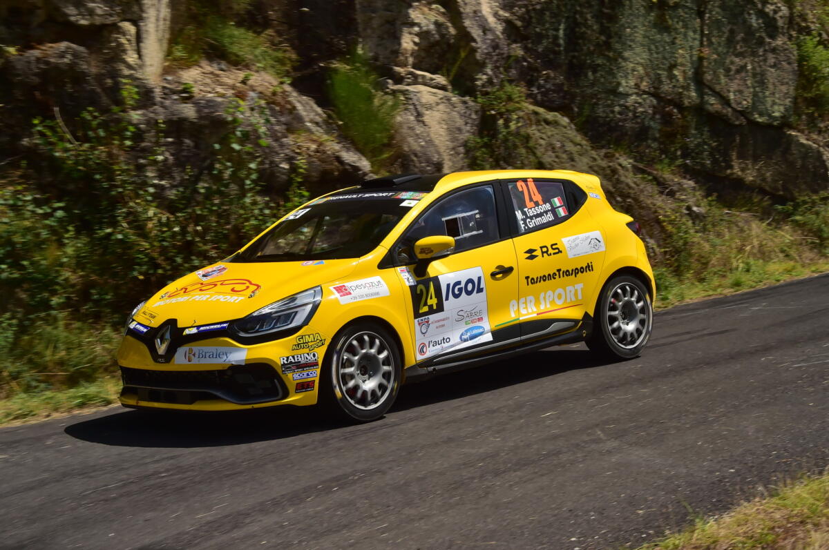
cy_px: 275
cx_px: 414
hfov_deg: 26.0
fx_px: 1794
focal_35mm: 78
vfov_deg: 17.4
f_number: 14
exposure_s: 1/400
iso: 500
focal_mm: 78
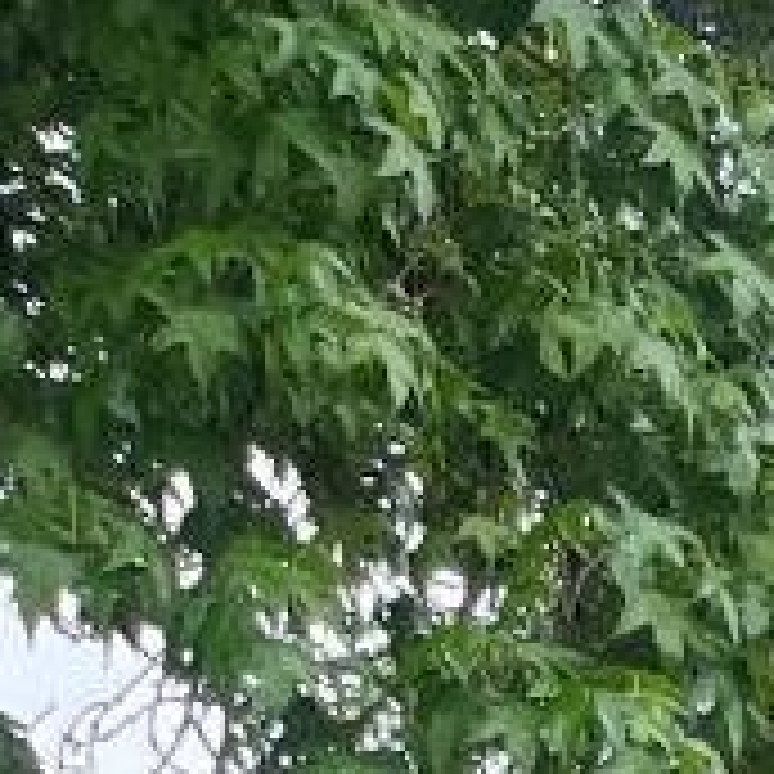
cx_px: 3298
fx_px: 5059
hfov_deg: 6.6
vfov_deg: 7.6
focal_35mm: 200
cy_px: 2378
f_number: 1.6
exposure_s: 1/256
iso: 40
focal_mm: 5.1
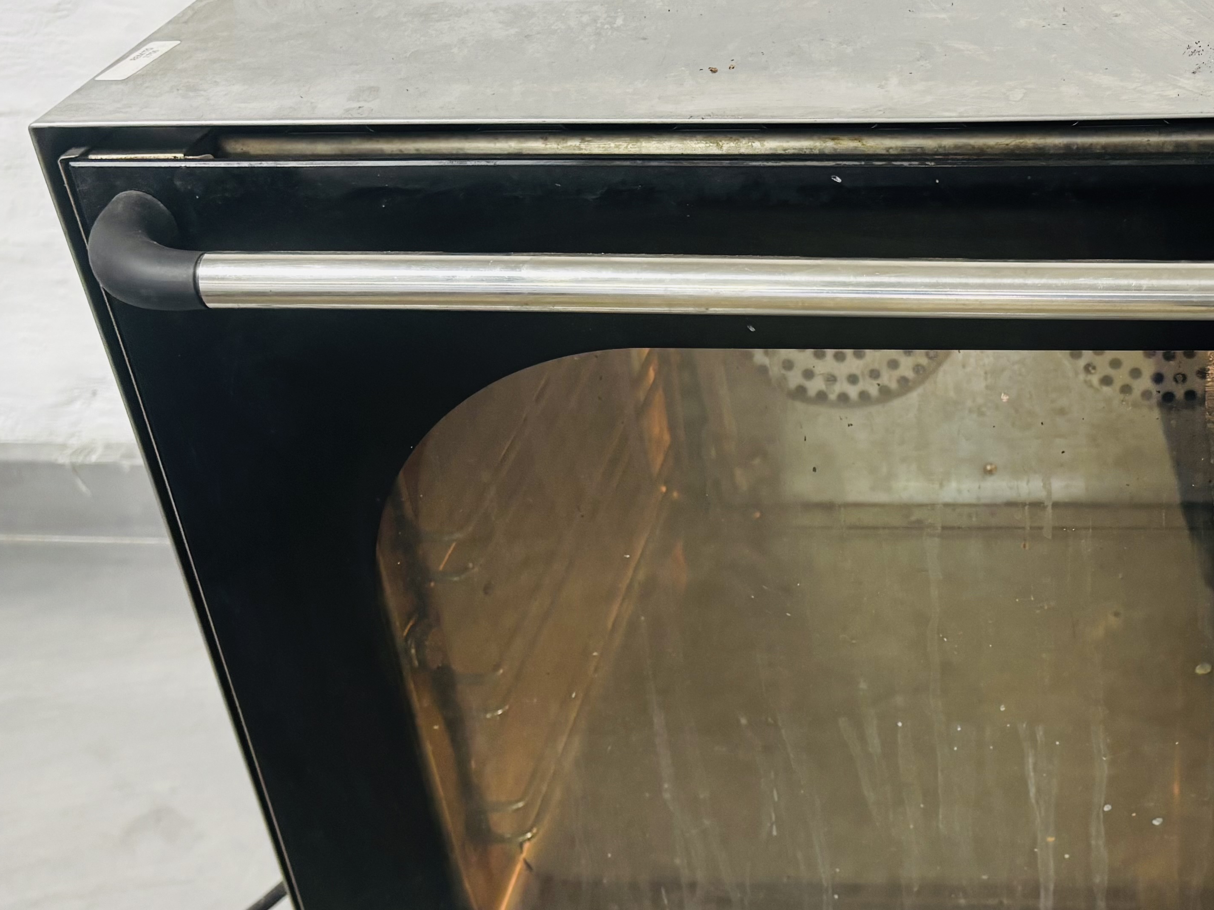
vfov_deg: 28.0
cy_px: 495
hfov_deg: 35.6
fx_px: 1824
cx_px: 973
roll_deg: +1.3
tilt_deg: -31.9
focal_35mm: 52
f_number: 1.6
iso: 160
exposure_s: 1/50
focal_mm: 5.96
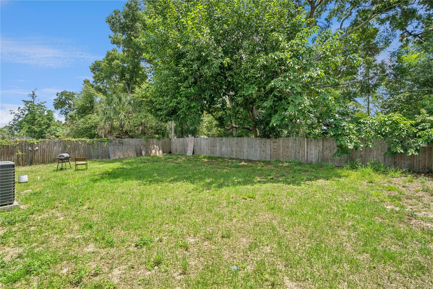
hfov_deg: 96.7
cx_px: 216
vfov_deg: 73.8
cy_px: 144
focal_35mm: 16
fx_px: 193
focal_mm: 16
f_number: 13
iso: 80
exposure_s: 1/40
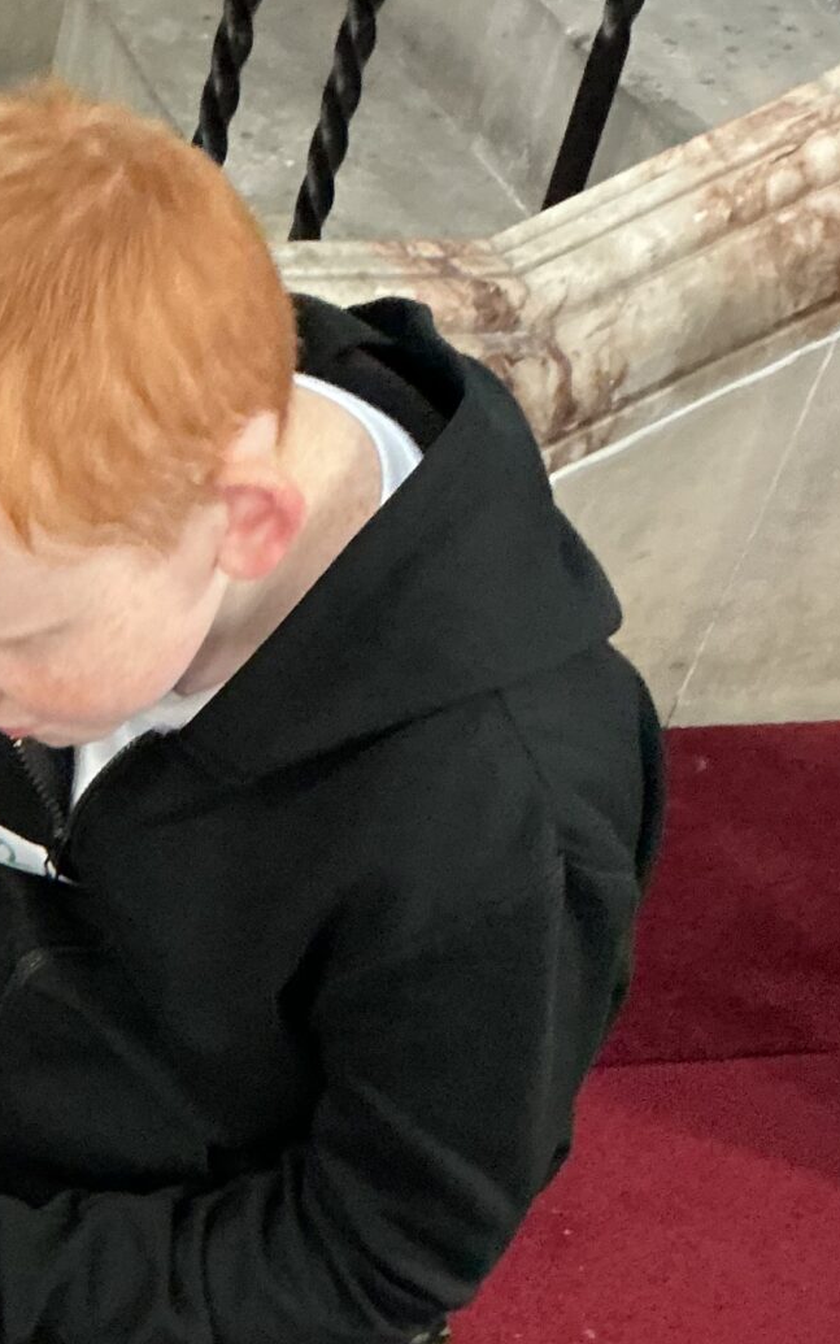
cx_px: -347
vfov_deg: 25.8
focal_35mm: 76
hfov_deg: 16.0
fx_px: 2783
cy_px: 1323
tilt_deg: -47.4
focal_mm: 3
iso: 500
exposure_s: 1/30
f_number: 1.8
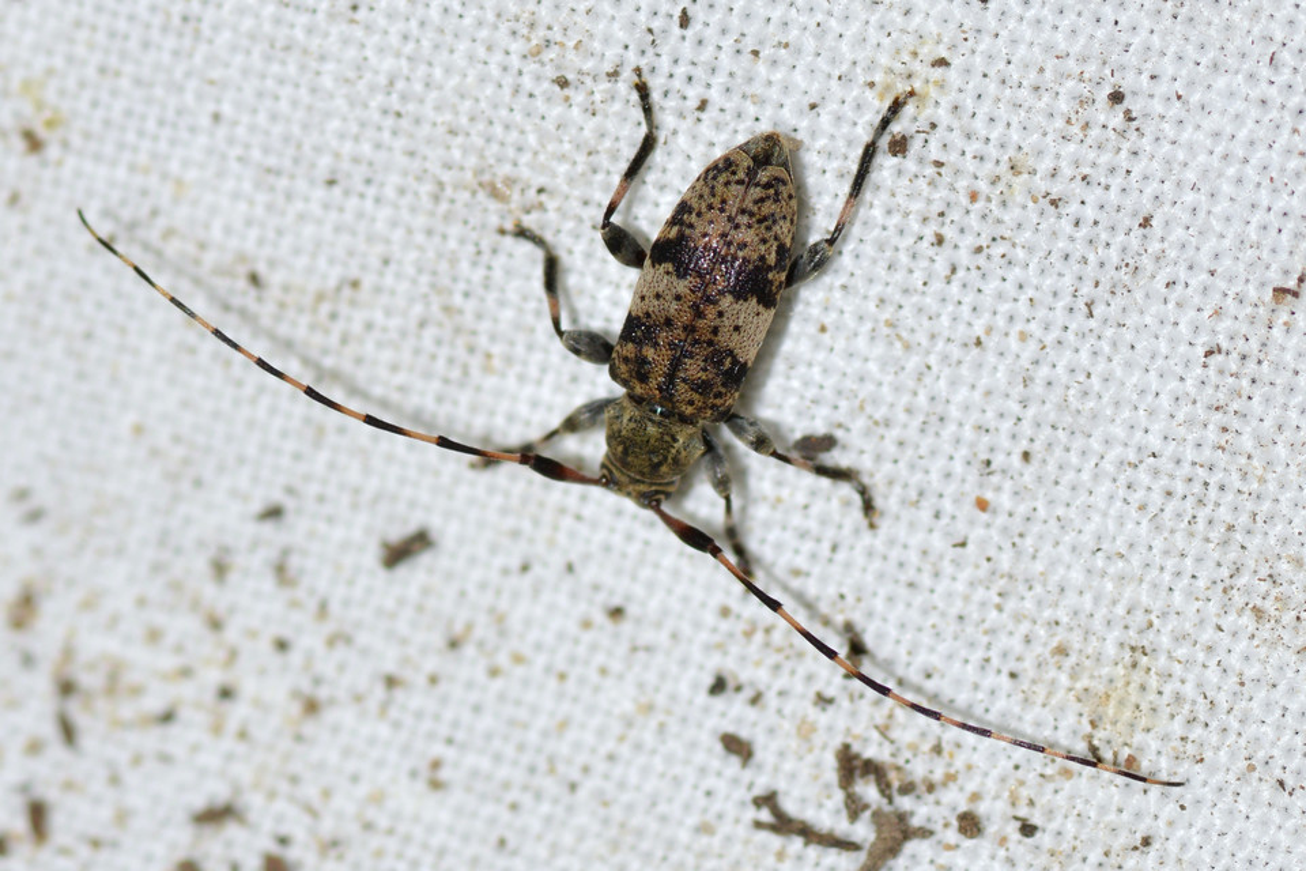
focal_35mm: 150
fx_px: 5441
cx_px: 653
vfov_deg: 9.1
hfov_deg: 13.7
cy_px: 436
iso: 100
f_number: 13
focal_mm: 100
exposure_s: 1/200
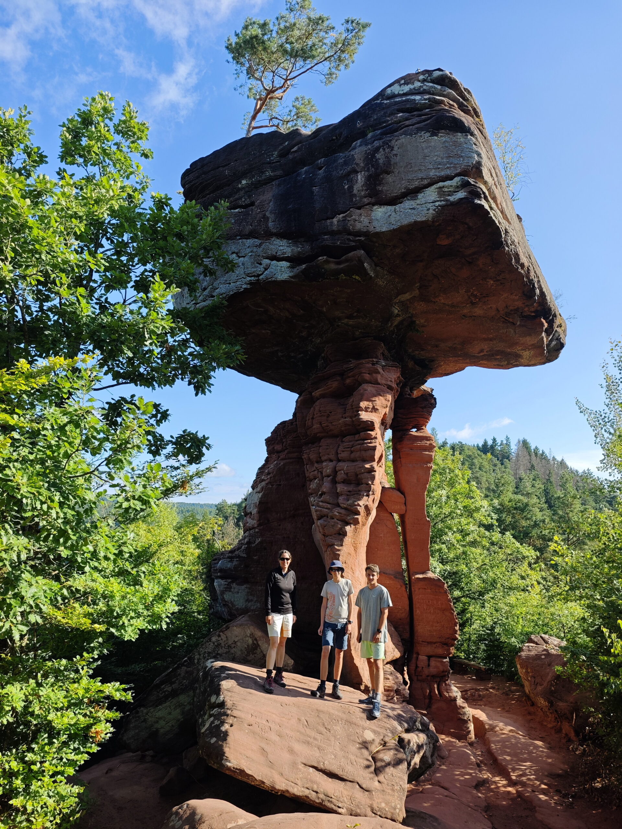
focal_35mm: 23
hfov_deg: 58.9
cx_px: 311
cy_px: 414
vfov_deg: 73.9
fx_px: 551
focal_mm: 8.72
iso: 50
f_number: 2
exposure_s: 1/926
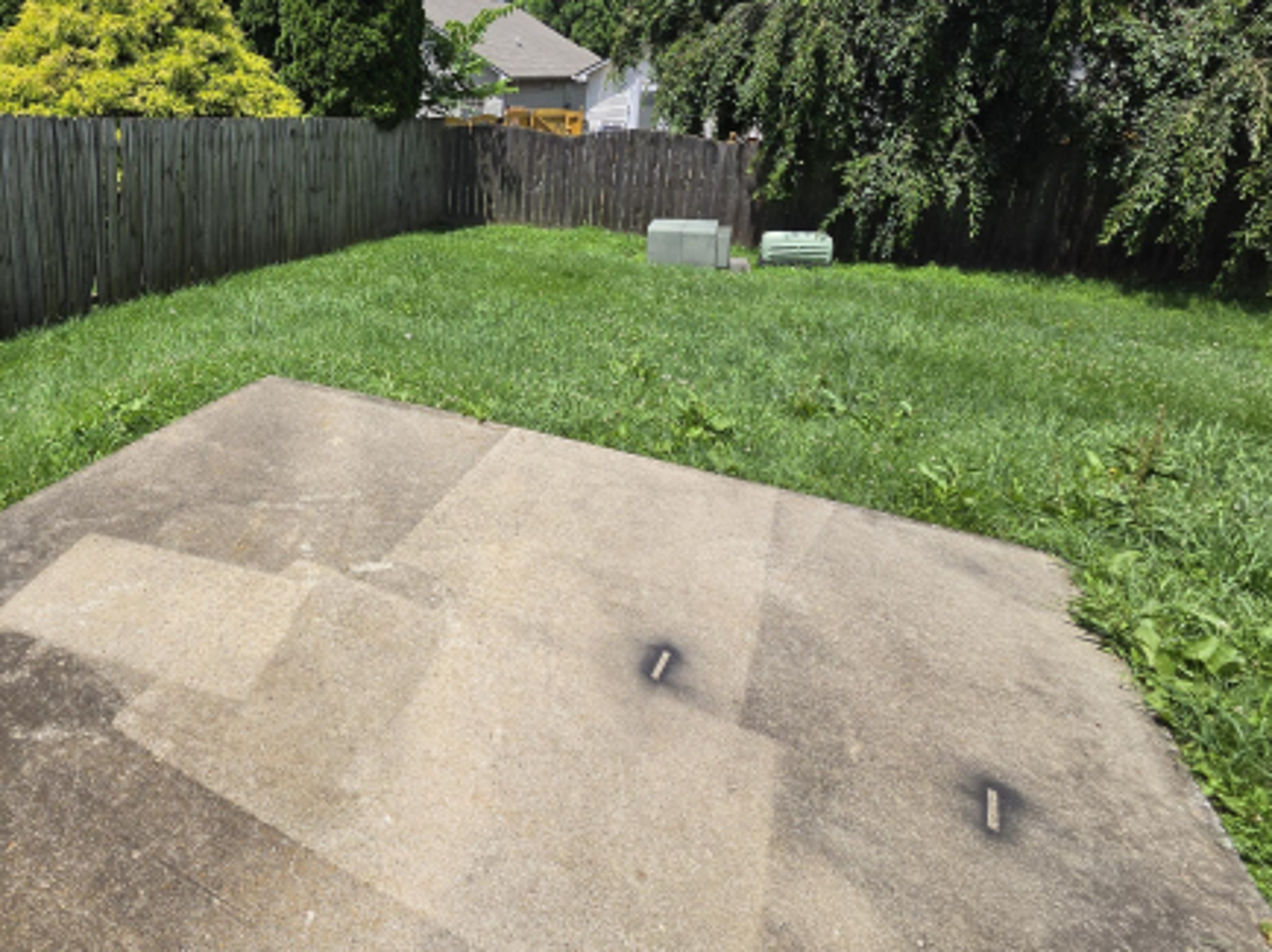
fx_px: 735
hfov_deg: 76.2
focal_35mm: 20
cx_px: 330
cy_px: 249
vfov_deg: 62.5
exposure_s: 1/3273
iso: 100
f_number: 2.2
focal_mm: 2.2
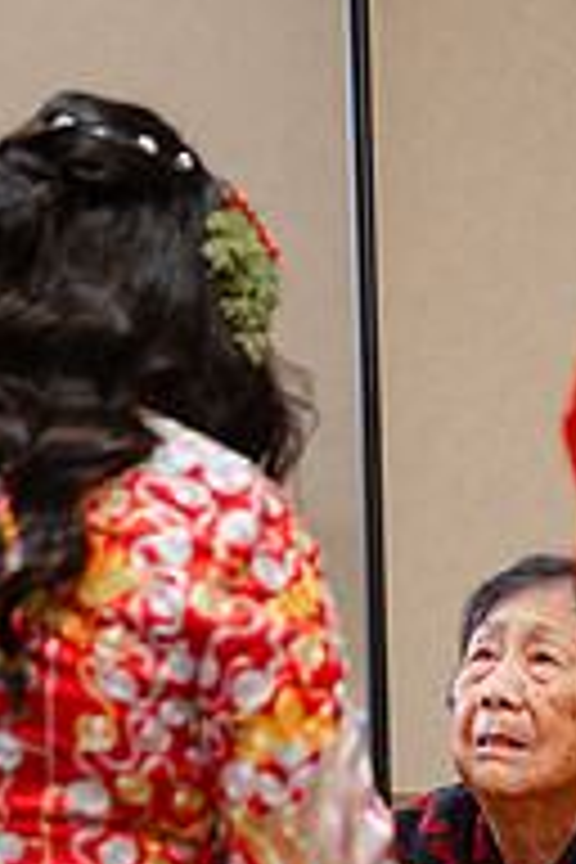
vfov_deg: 17.0
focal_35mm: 117
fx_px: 2808
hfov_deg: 11.7
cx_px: 490
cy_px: 936
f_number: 1.8
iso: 640
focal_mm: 50
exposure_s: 1/125
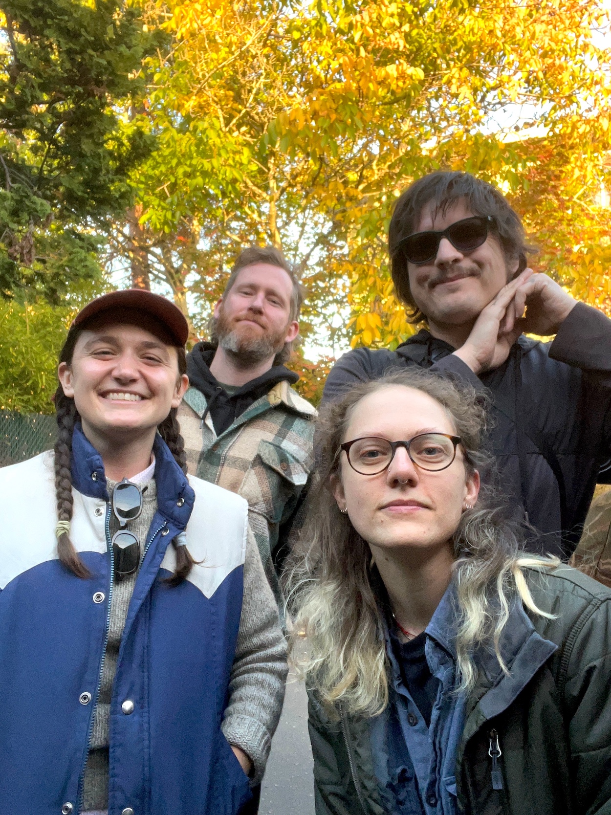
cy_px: 408
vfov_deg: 60.0
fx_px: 706
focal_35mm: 30
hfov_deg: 46.8
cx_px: 306
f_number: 2.2
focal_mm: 2.71
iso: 80
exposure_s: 1/121
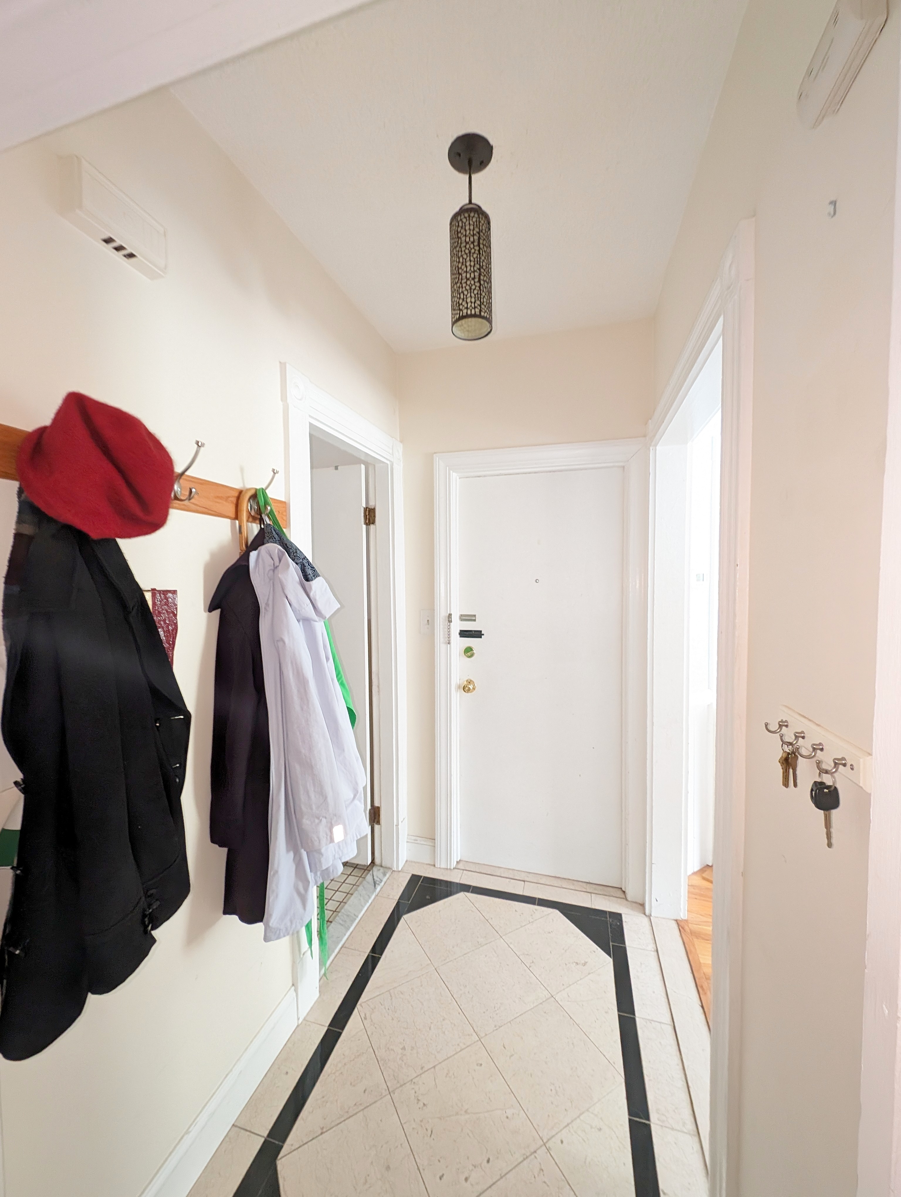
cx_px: 450
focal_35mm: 12
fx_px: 415
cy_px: 598
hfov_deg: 94.6
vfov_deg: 110.5
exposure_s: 1/36.3
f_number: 1.95
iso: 453
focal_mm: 2.23
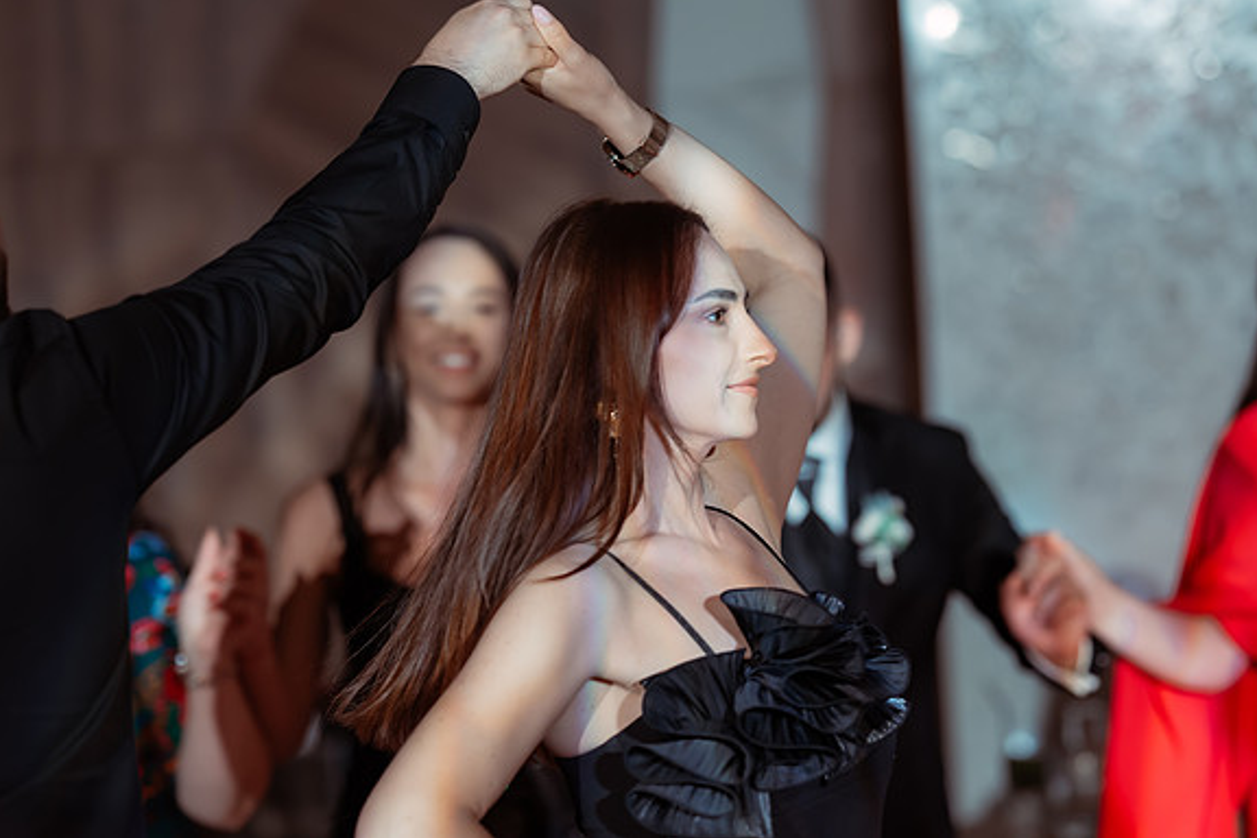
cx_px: 628
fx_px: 4748
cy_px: 418
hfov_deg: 15.1
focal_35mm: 136
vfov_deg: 10.1
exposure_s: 1/250
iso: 1600
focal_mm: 135
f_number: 2.8
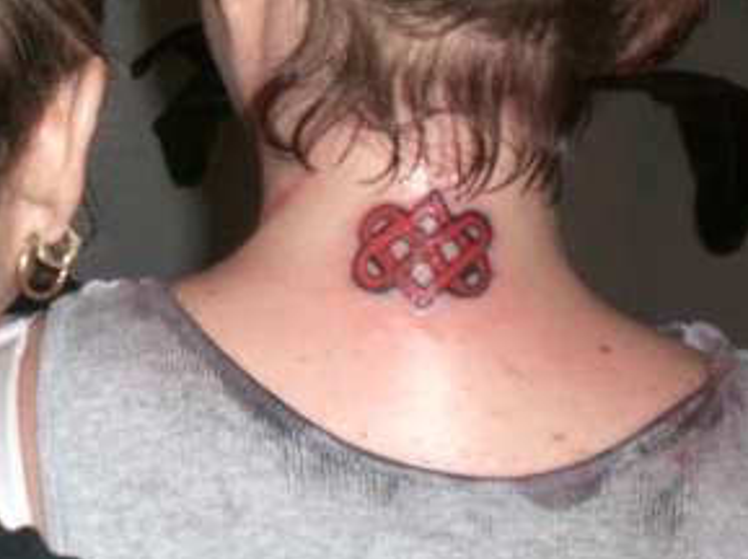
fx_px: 1705
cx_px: -16
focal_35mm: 79
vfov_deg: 18.4
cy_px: 83
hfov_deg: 23.6
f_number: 3.1
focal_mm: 6.3
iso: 200
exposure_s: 1/60
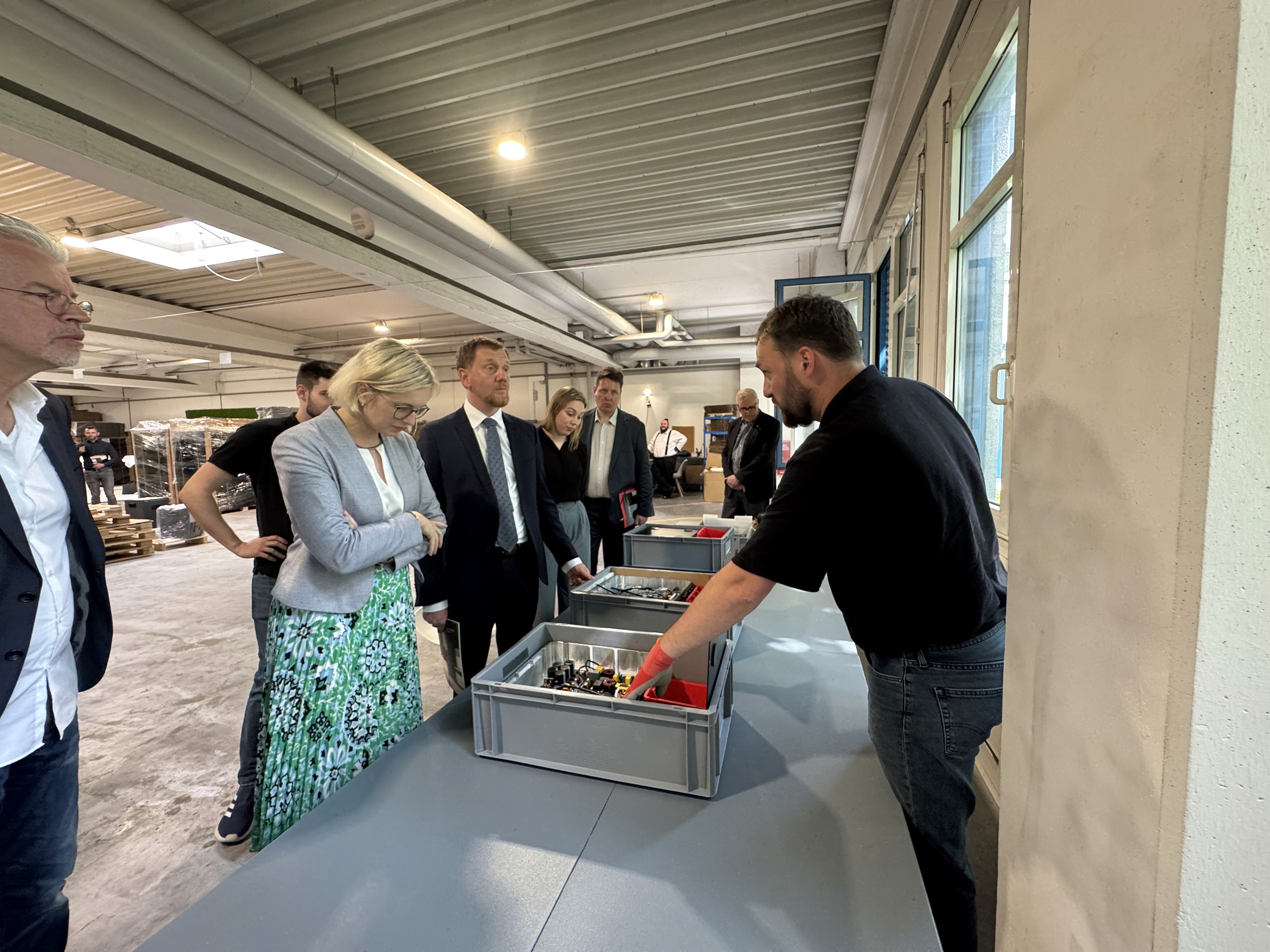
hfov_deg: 102.1
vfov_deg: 85.7
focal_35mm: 14
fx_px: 514
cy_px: 476
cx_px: 635
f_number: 2.2
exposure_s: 1/99
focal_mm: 2.22
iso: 200
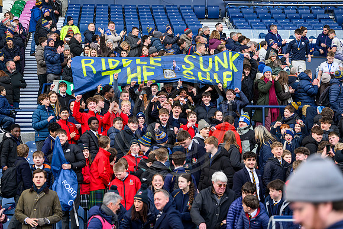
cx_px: 172
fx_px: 1001
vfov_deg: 13.0
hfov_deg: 19.5
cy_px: 114
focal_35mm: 105
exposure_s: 1/1000
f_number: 4
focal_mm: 105
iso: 1250
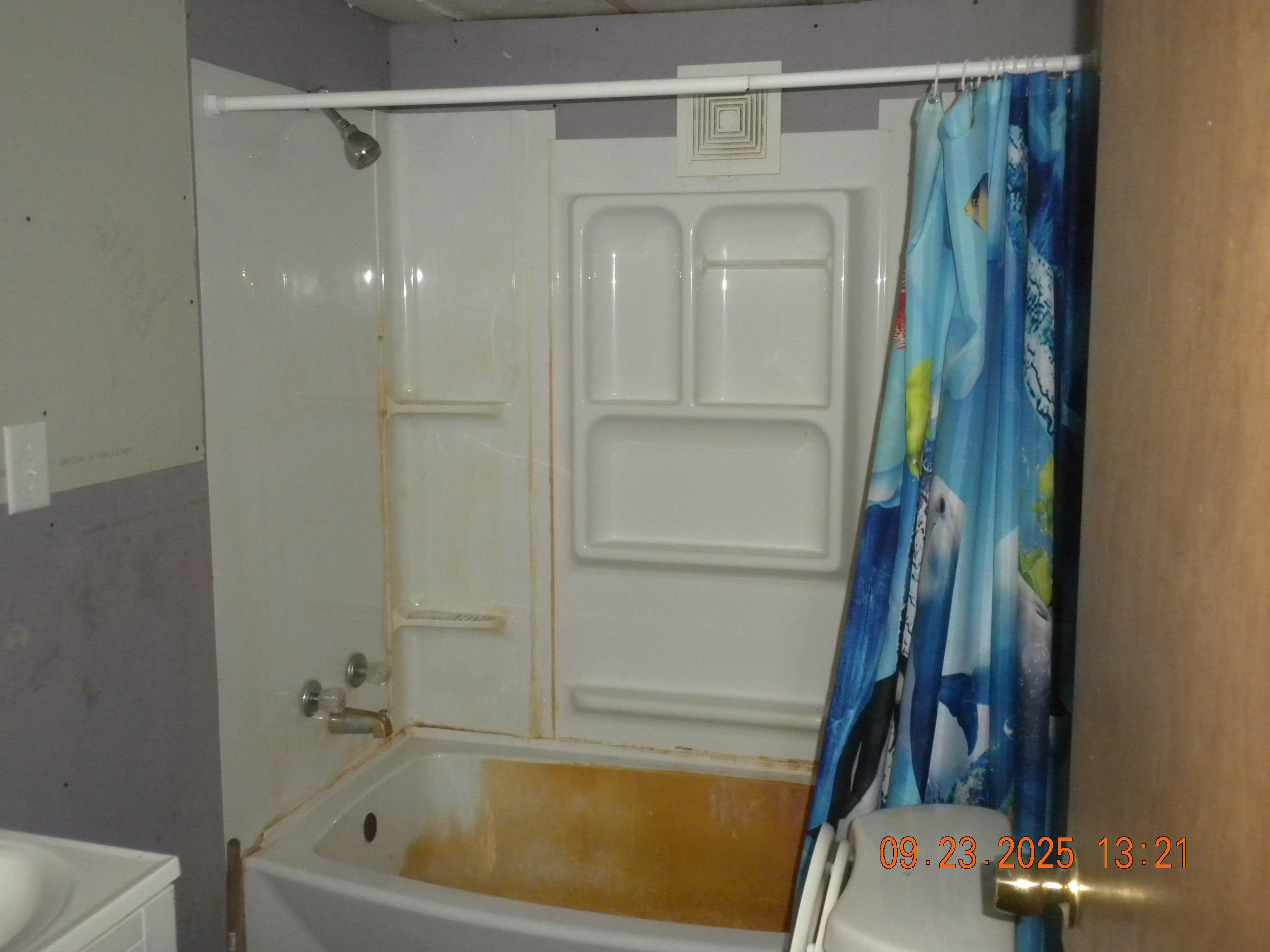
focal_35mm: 37
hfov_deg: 50.1
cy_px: 476
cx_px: 635
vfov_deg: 38.7
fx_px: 1357
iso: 400
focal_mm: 6.6
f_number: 3.5
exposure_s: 1/30
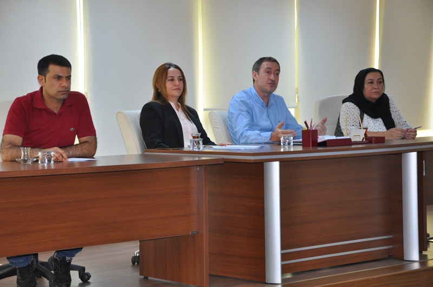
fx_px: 1117
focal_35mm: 93
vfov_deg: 14.7
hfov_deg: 21.9
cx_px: 216
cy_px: 144
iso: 800
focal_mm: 62
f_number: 5.3
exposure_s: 1/60
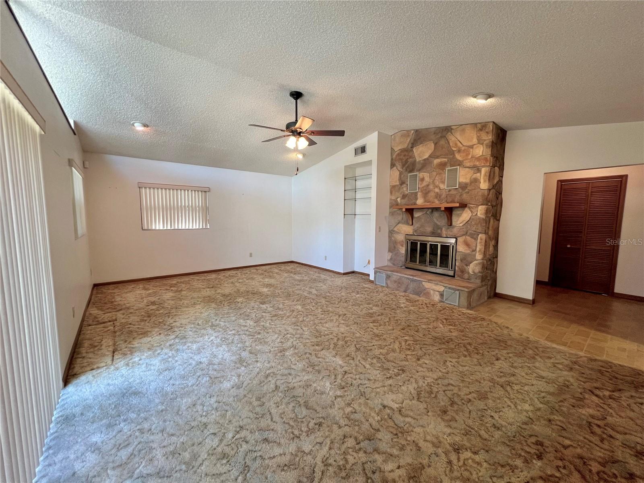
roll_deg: +0.2
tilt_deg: -5.7
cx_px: 322
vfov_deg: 89.9
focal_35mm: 13
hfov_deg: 106.2
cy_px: 242
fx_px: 242
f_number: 1.8
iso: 250
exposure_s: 1/120
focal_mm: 1.57
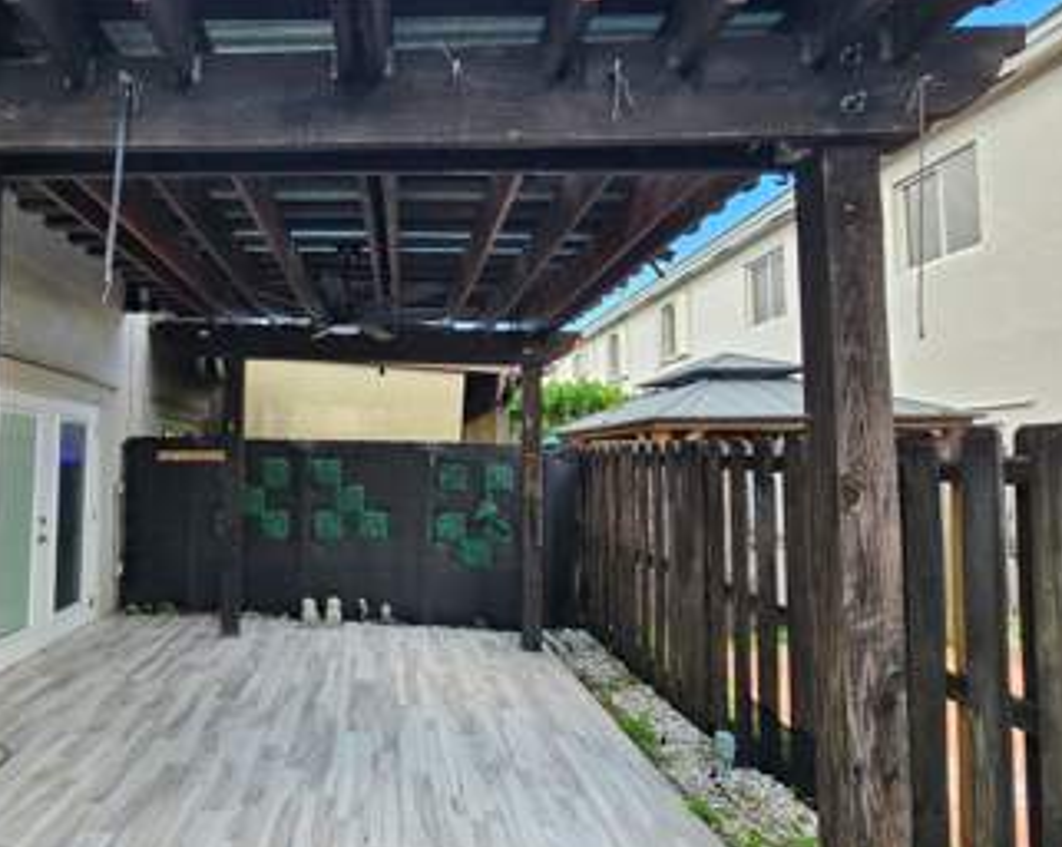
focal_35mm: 19
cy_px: 427
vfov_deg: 70.7
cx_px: 337
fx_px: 596
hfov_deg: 80.0
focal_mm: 2.2
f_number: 2.2
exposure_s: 1/219
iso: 50
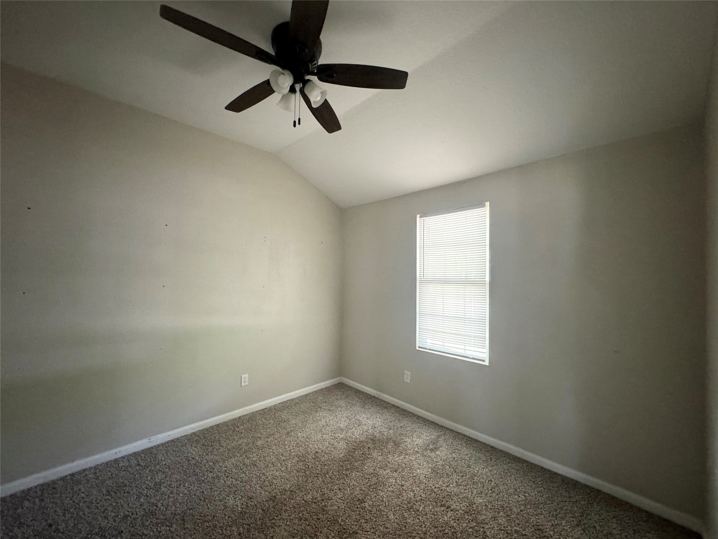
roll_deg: -0.4
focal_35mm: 14
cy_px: 270
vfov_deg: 85.7
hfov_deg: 102.1
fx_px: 290
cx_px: 359
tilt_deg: +1.5
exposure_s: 1/60
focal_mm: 2.22
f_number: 2.2
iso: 640
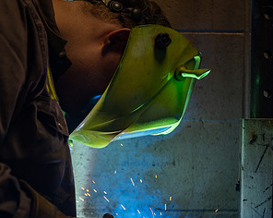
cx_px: 137
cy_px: 186
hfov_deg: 21.3
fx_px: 726
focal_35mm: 90
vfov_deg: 16.9
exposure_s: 1/320
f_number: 2.8
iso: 100
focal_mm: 63
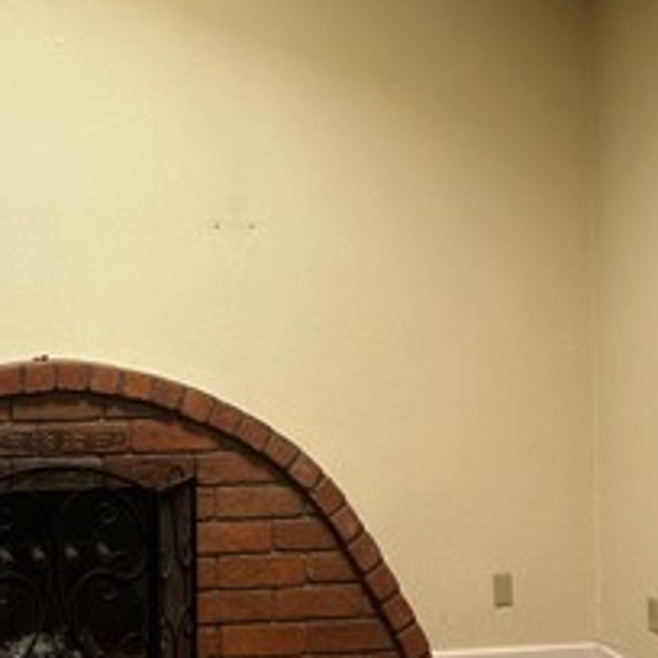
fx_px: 1548
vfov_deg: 23.6
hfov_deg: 23.4
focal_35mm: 72
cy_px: 113
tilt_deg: +3.0
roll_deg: -0.5
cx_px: 65
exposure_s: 1/121
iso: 50
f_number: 1.5
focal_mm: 5.7
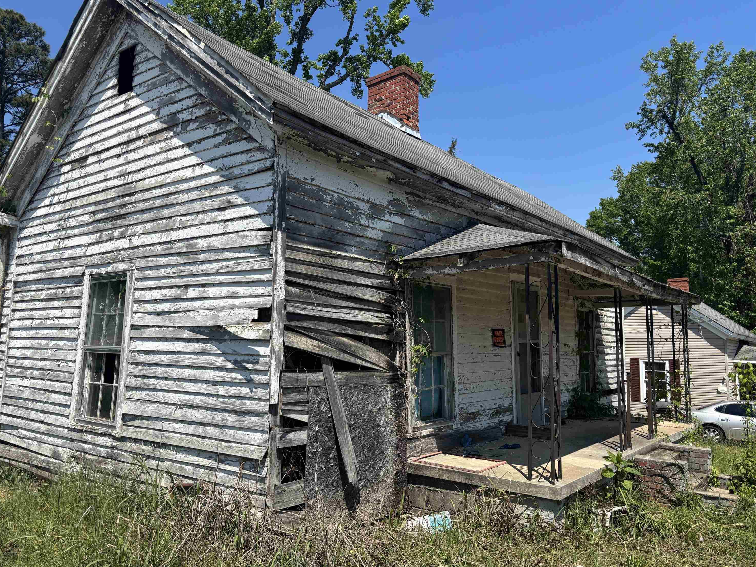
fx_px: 590
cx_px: 365
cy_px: 278
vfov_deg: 51.4
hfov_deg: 65.3
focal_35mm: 27
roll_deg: -0.7
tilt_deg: +7.0
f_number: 1.6
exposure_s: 1/3311
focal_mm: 5.96
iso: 50
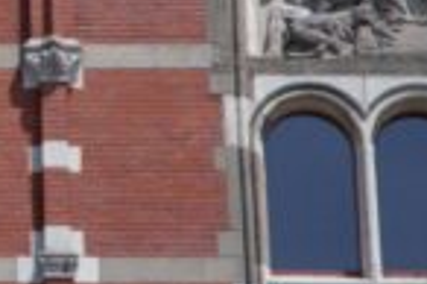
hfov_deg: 5.7
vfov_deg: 3.8
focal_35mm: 360
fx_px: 4265
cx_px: -266
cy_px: -98
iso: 100
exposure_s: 1/160
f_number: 4.5
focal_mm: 70
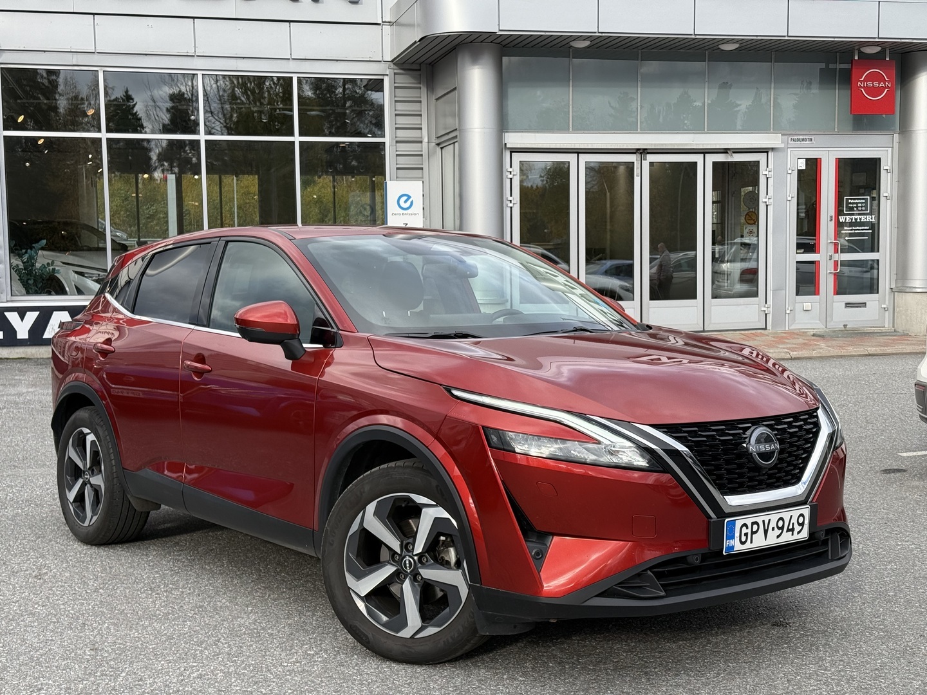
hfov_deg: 39.7
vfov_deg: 30.3
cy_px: 348
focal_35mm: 48
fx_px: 1285
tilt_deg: -4.0
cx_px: 464
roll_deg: +1.1
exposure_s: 1/1149
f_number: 1.78
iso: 80
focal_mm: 6.76
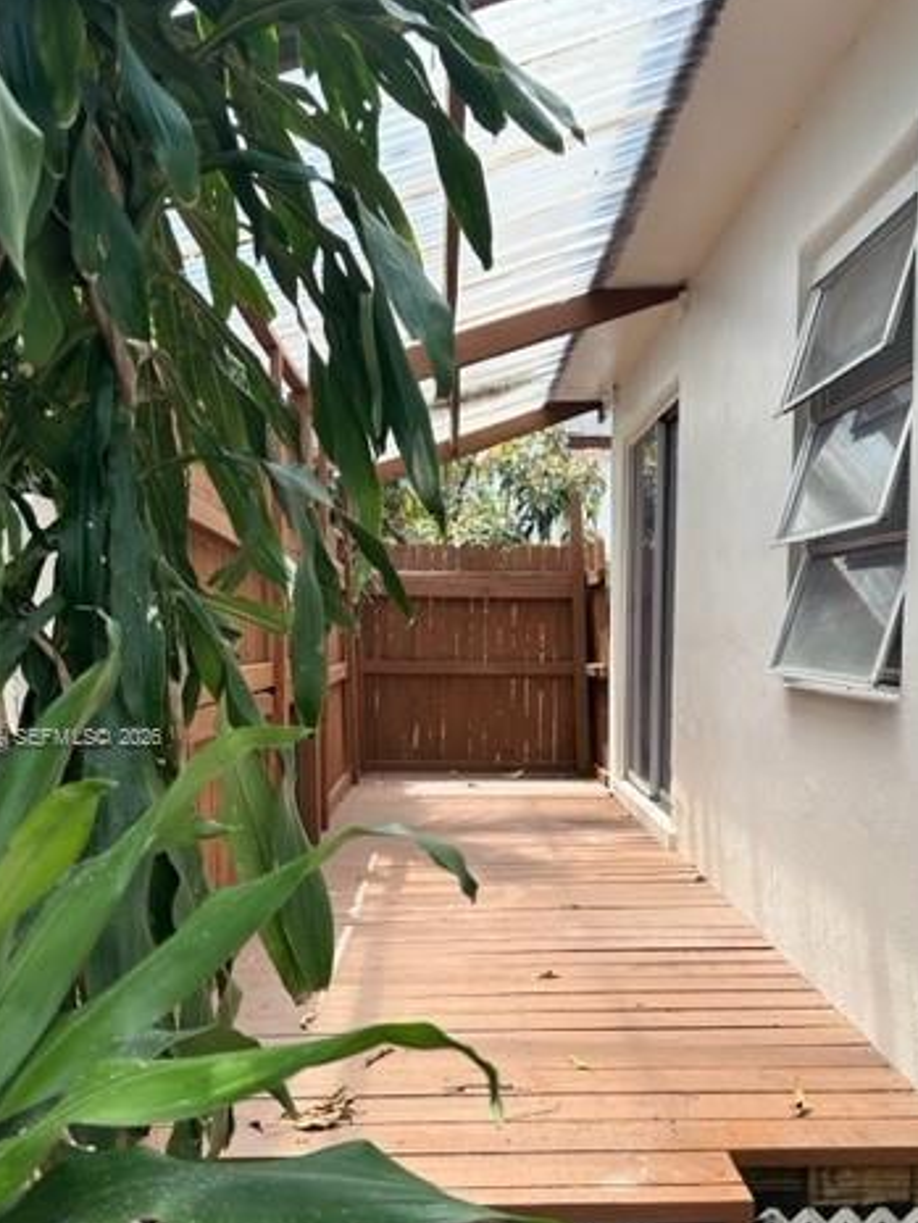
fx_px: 1166
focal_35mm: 33
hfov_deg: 42.8
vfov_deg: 54.9
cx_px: 531
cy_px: 739
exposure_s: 1/971
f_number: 1.78
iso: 80
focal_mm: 6.86
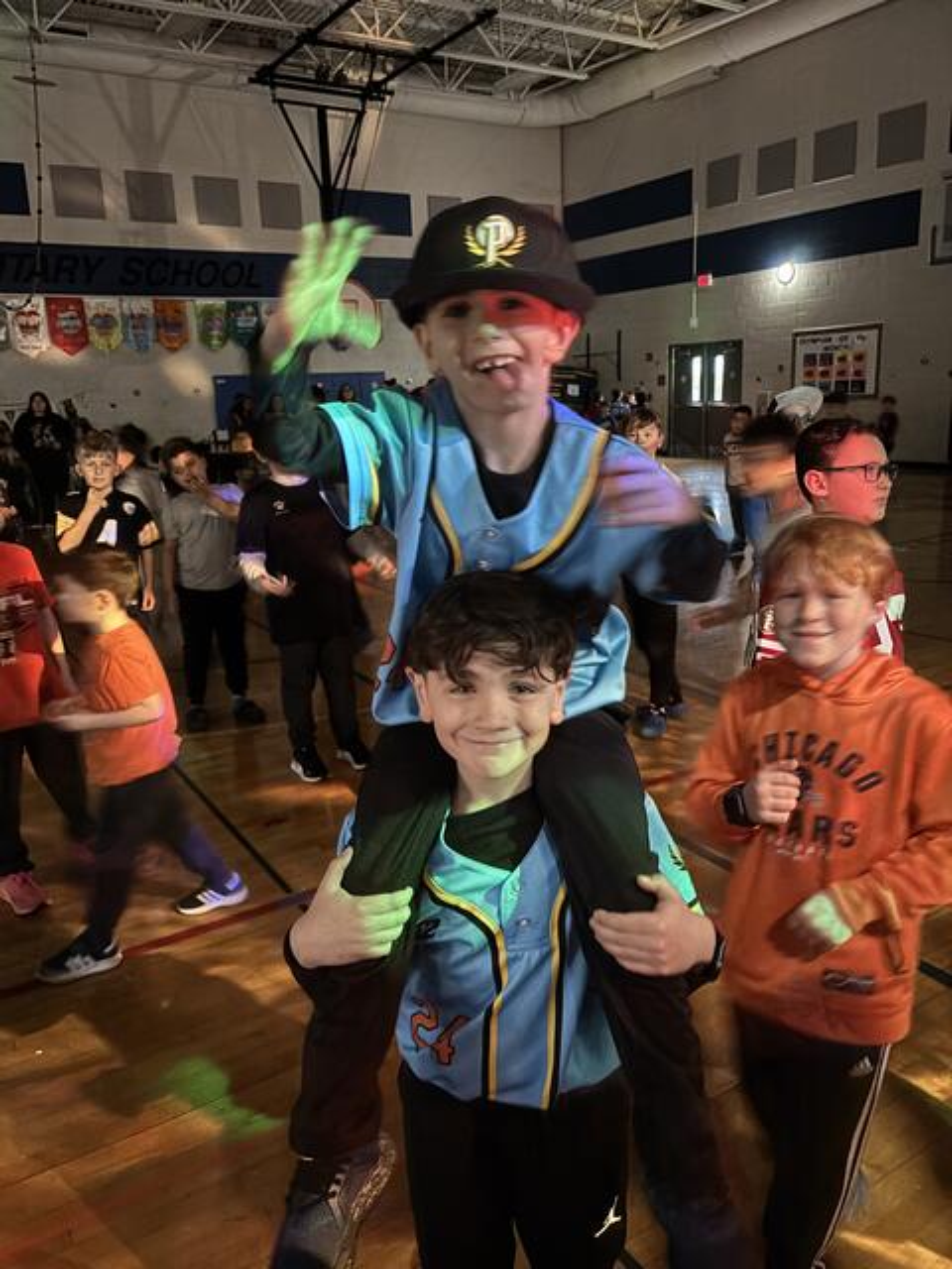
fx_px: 953
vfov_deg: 67.3
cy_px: 634
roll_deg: +1.1
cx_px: 476
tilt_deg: -15.0
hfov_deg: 53.1
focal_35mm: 26
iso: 800
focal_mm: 5.96
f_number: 1.6
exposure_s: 1/17
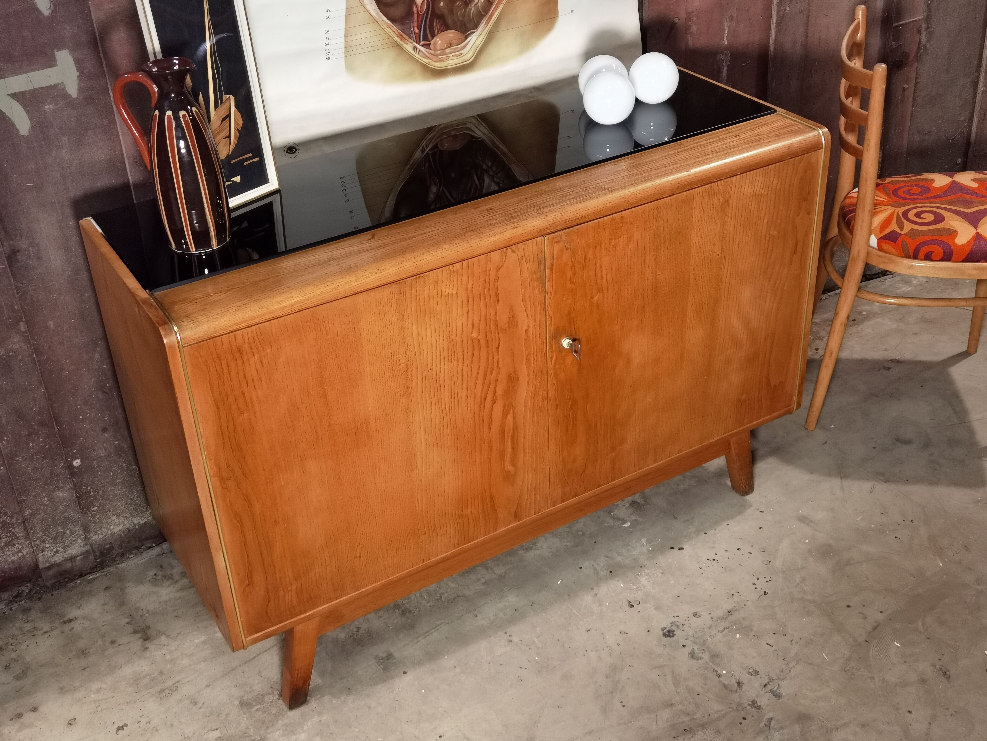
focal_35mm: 40
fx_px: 1141
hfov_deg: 46.8
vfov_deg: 36.0
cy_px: 370
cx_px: 494
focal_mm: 6.71
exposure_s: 1/50
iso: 160
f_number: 1.9
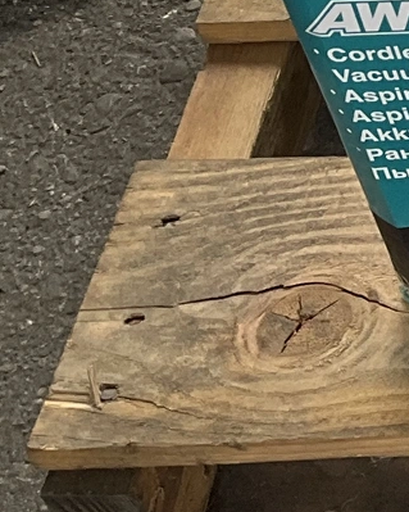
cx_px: 1259
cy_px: -367
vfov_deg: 12.5
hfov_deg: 8.8
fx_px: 2149
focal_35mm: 142
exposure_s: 1/148
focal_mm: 3
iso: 20
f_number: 1.8
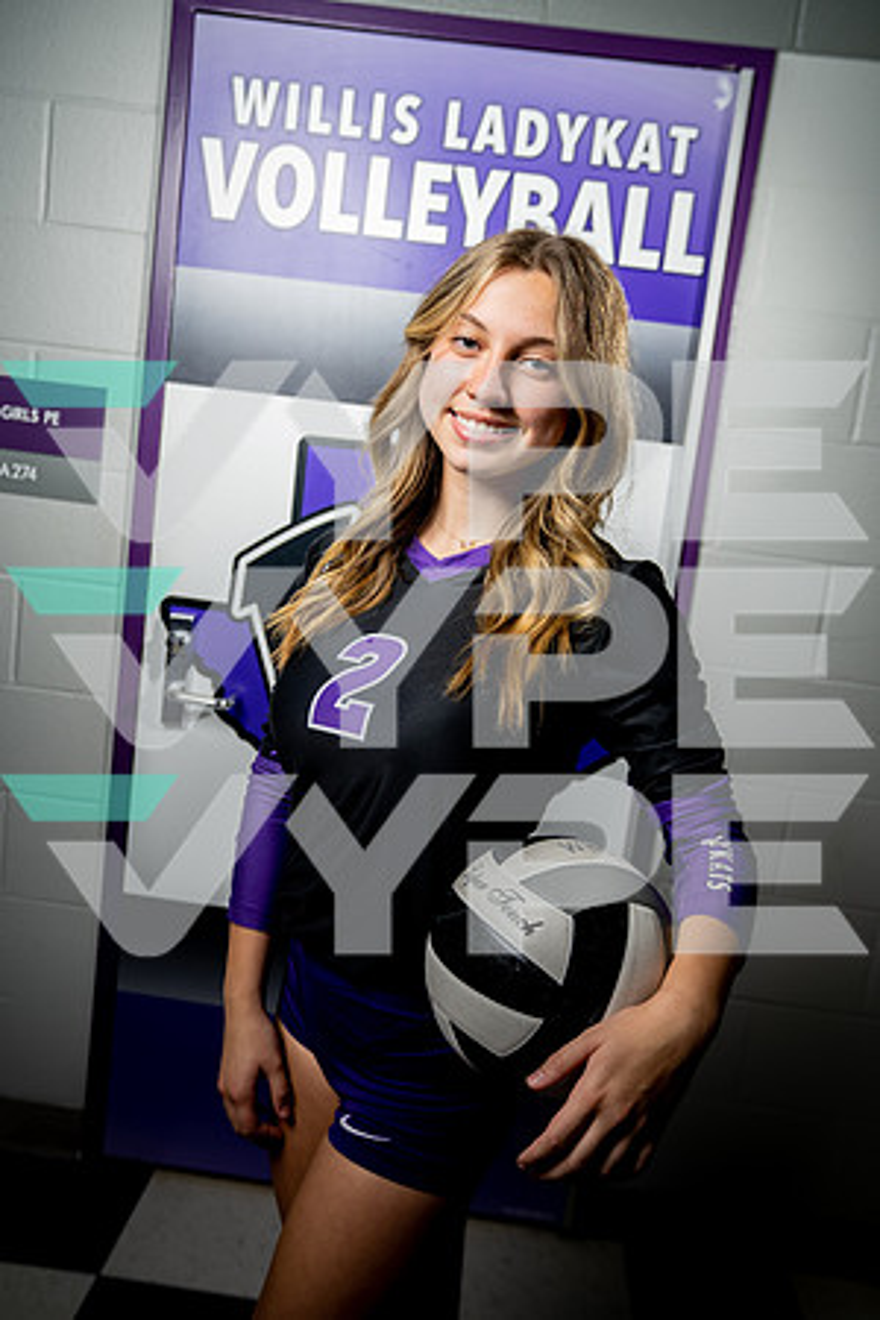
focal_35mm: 31
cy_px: 660
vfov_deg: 60.3
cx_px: 440
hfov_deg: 42.3
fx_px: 1137
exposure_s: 1/250
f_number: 4
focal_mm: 31
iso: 200
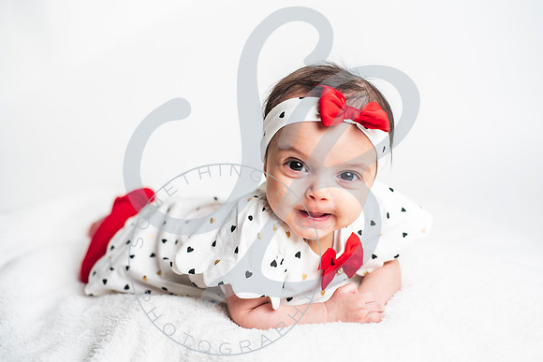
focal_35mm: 50
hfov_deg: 39.6
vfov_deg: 27.0
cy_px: 181
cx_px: 272
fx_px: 754
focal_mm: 50
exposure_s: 1/200
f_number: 2.8
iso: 64
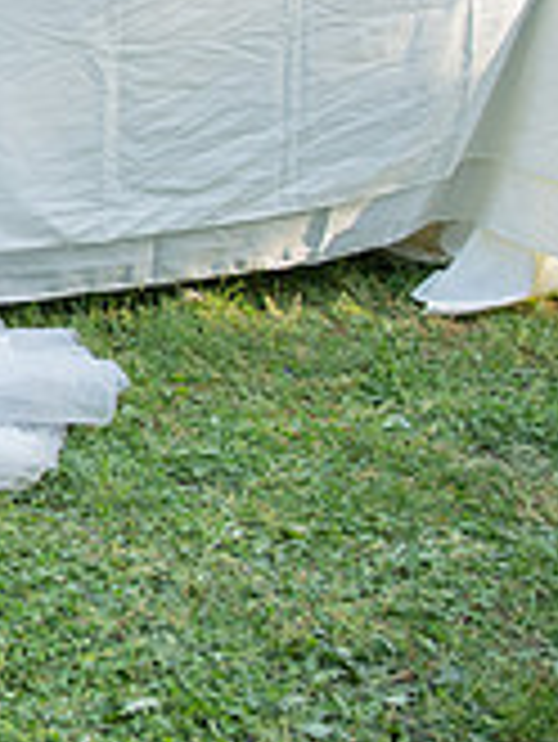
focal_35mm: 81
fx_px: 1739
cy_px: 92
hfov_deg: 14.1
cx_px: -680
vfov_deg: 23.5
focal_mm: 24
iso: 1250
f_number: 4
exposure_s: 1/320
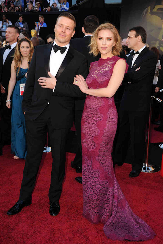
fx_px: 306
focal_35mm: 45
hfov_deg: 29.9
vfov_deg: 43.6
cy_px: 122
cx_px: 82
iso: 500
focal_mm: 45
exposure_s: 1/250
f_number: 7.1
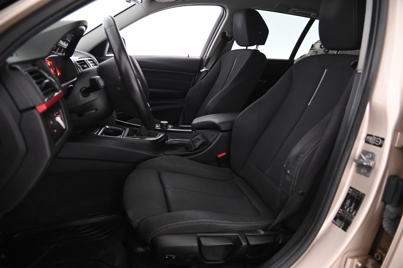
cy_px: 134
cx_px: 202
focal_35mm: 24
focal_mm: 24
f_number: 4
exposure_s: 1/15
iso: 2000
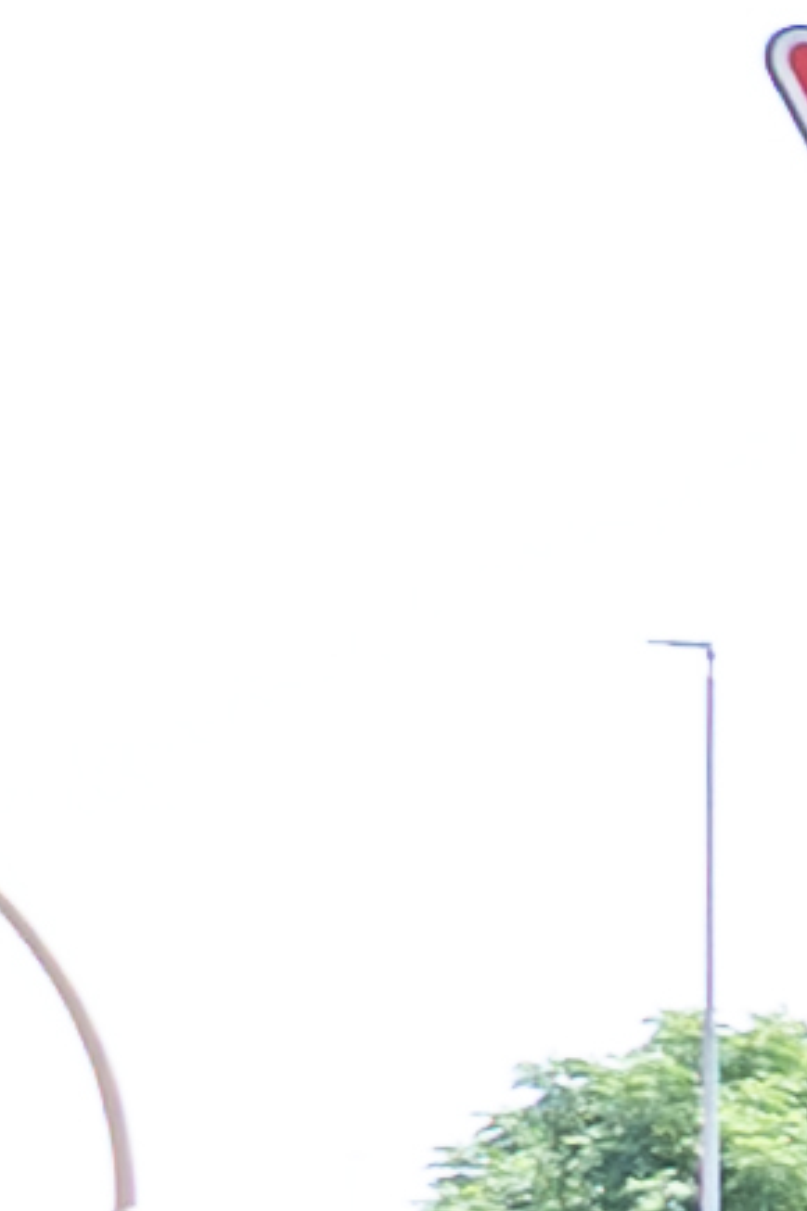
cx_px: 5354
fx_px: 7868
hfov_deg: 4.2
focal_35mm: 234
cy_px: 1901
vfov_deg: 8.6
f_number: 8
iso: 400
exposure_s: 1/200
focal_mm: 24
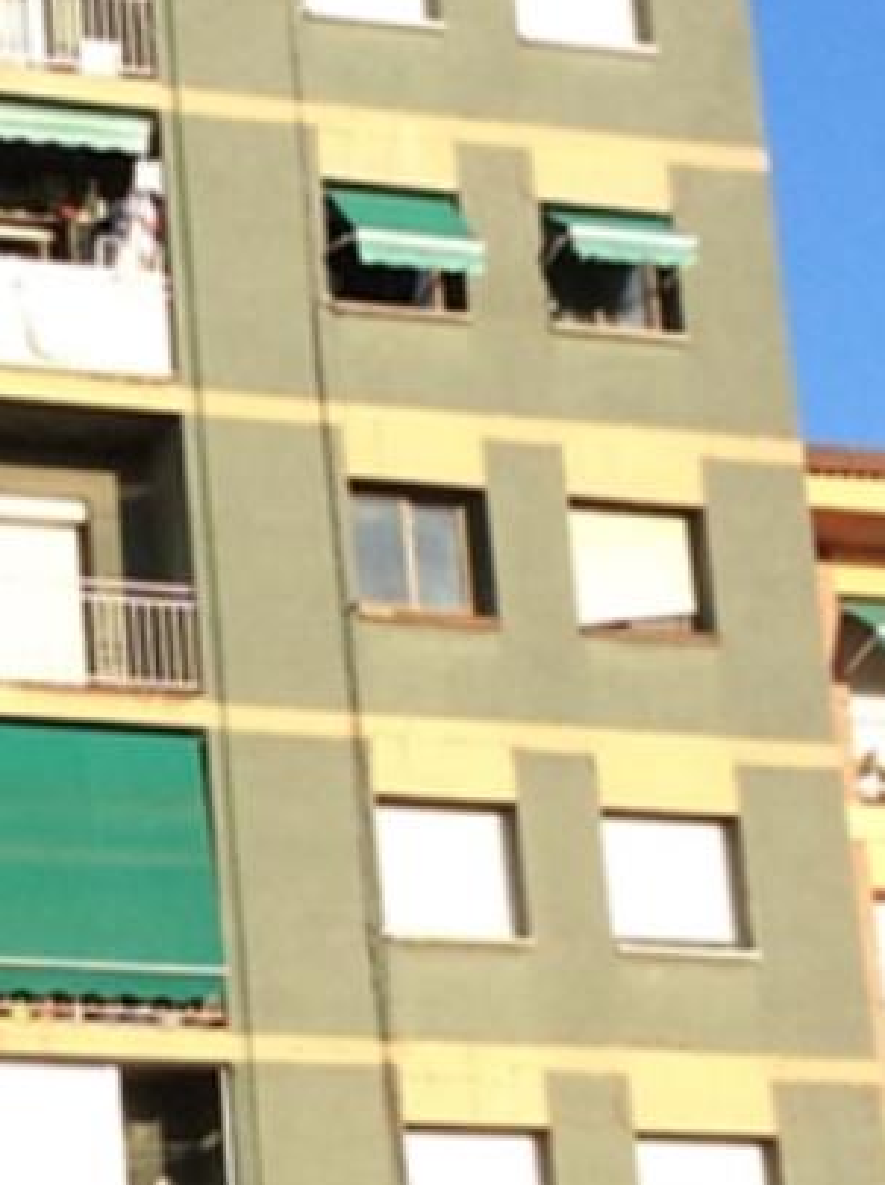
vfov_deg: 15.5
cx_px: -176
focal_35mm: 127
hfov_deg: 11.4
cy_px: 782
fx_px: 4341
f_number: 2.4
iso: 32
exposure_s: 1/969
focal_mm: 3.3
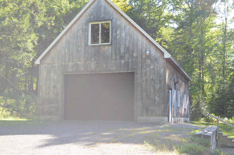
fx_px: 311
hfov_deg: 41.2
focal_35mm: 48
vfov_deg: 28.0
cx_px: 117
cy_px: 78
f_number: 5.6
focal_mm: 32
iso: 250
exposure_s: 1/125
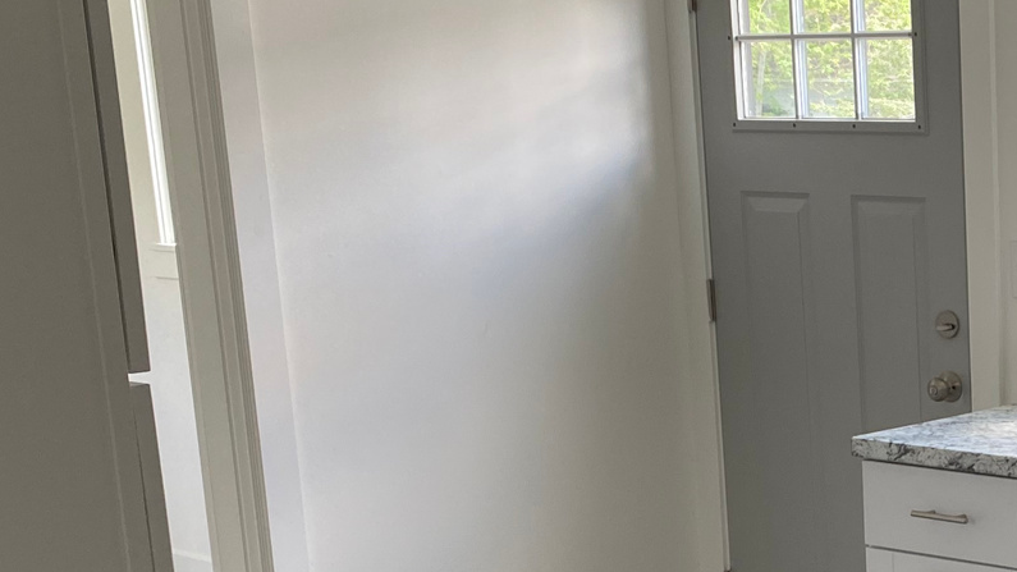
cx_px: 1117
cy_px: 522
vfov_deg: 16.3
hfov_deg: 26.7
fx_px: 1968
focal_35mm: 73
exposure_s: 1/120
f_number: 1.8
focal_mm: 4.25
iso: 125
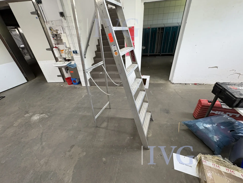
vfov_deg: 85.7
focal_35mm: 14
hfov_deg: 102.1
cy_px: 92
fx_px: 98
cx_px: 122
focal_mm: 2.22
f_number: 2.2
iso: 200
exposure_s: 1/99
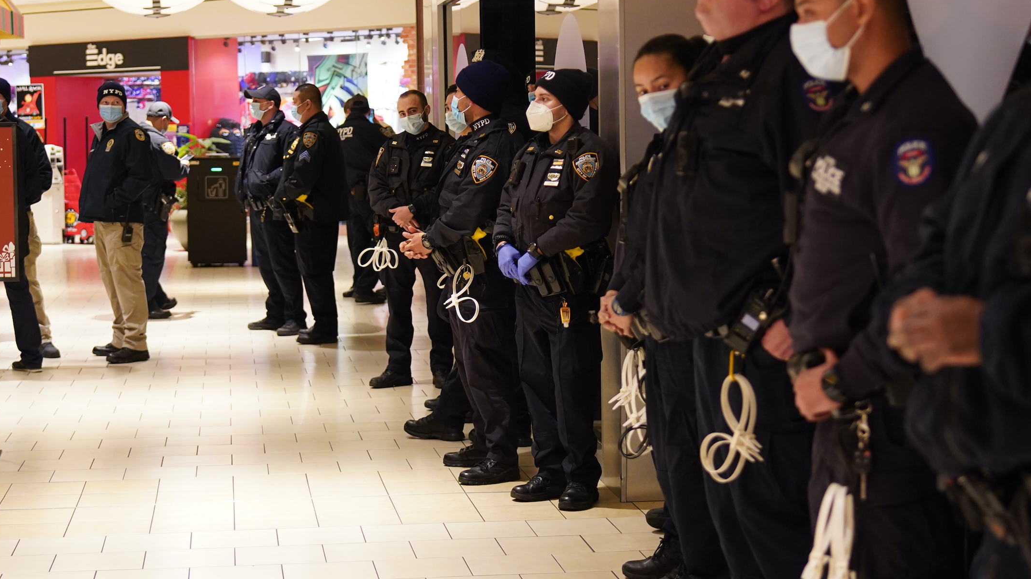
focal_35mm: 72
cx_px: 507
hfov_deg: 29.4
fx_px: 1968
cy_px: 332
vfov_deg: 16.7
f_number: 2
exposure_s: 1/160
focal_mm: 45
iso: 1600
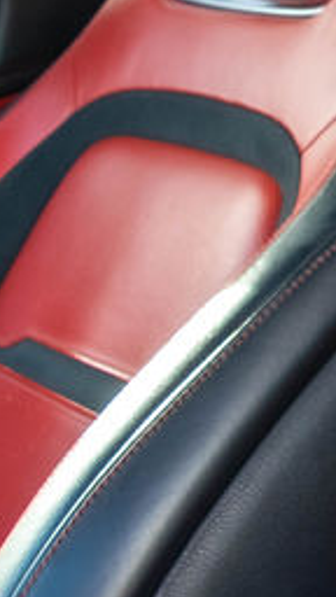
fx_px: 1790
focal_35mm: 113
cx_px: 896
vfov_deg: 18.2
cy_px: -71
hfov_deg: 9.2
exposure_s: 1/80
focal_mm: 18
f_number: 4.5
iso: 400
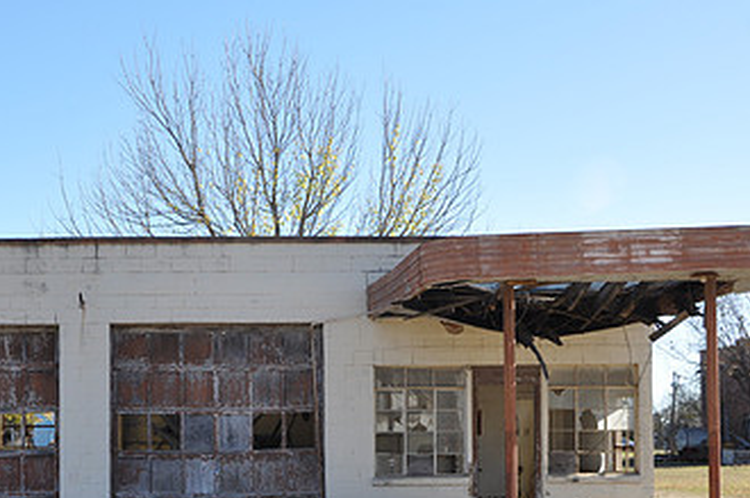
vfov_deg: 23.0
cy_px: 383
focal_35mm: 58
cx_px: 250
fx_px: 1207
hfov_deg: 34.2
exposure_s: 1/100
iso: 200
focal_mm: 22
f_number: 10
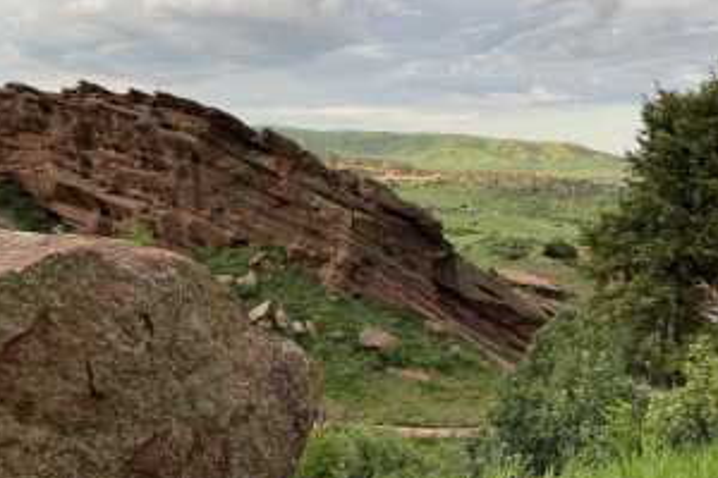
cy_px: 191
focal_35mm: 33
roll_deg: -3.2
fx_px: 658
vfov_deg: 39.8
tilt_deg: -4.1
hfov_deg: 57.2
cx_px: 381
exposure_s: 1/407
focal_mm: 4.25
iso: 32
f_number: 1.8
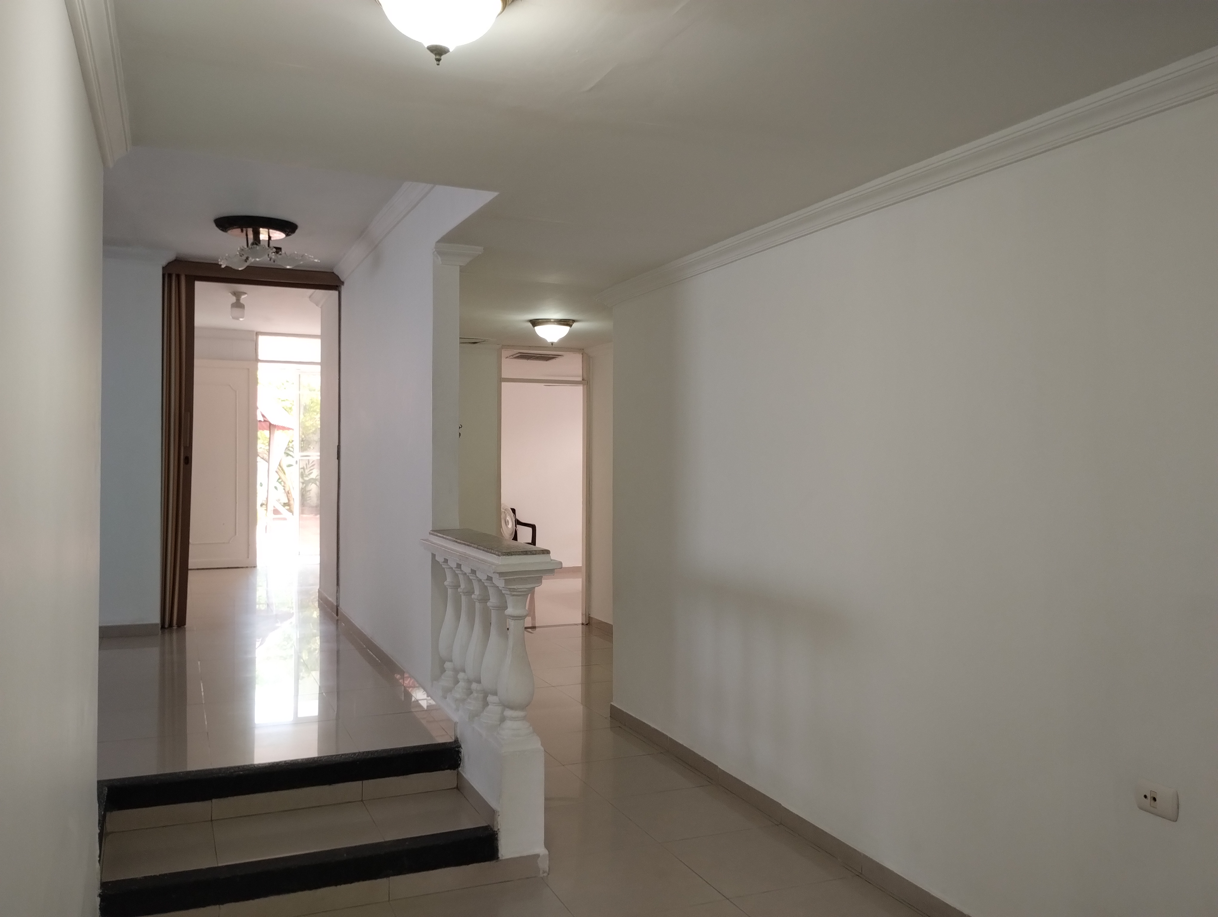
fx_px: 987
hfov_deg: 63.4
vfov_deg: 49.9
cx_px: 609
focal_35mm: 28
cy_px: 458
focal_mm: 4.27
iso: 394
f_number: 1.8
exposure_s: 1/30
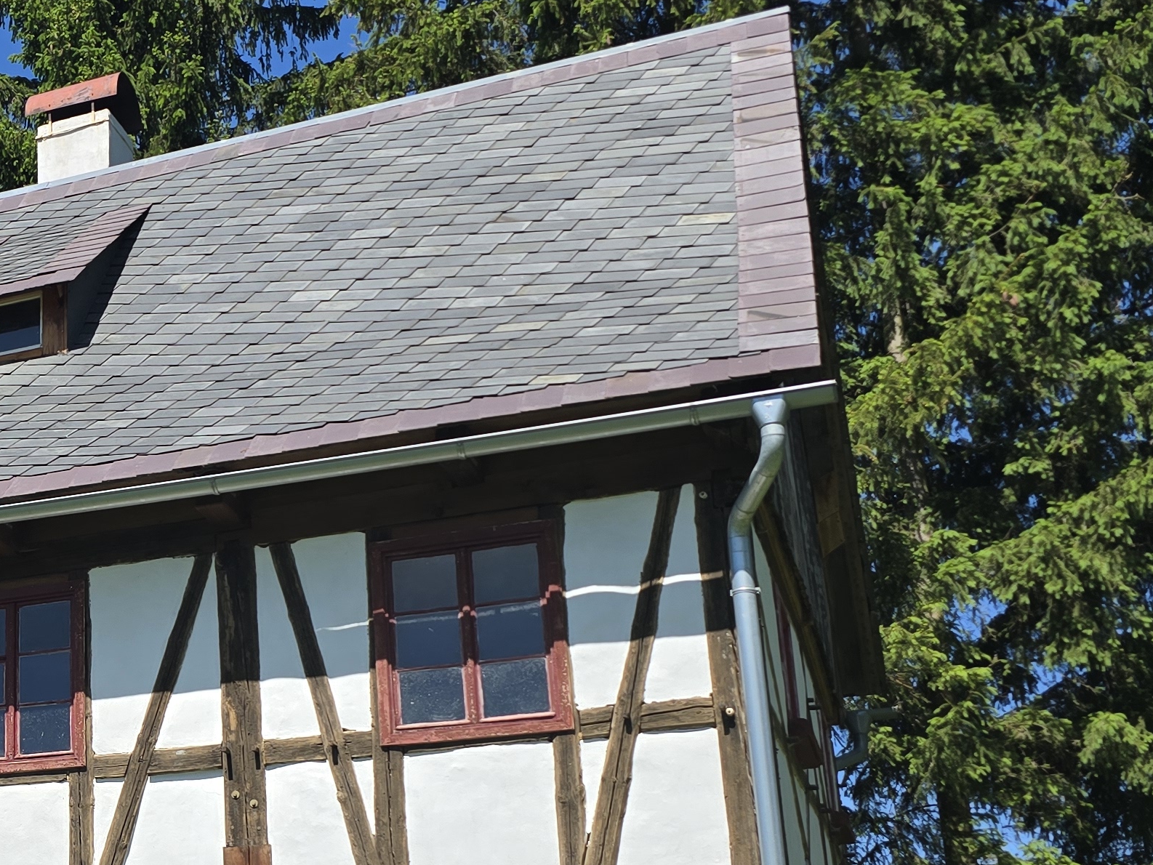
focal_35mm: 58
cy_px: 632
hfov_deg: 30.1
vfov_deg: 25.0
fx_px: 1932
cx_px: -89
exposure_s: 1/784
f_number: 1.7
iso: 12
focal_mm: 6.3
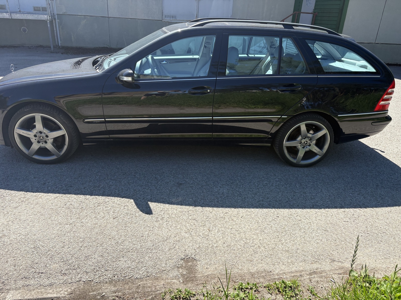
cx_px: 200
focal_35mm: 26
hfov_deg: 67.3
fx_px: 301
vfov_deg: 53.1
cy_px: 150
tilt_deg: -23.3
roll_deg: -2.7
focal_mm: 5.96
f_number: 1.6
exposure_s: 1/1550
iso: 50
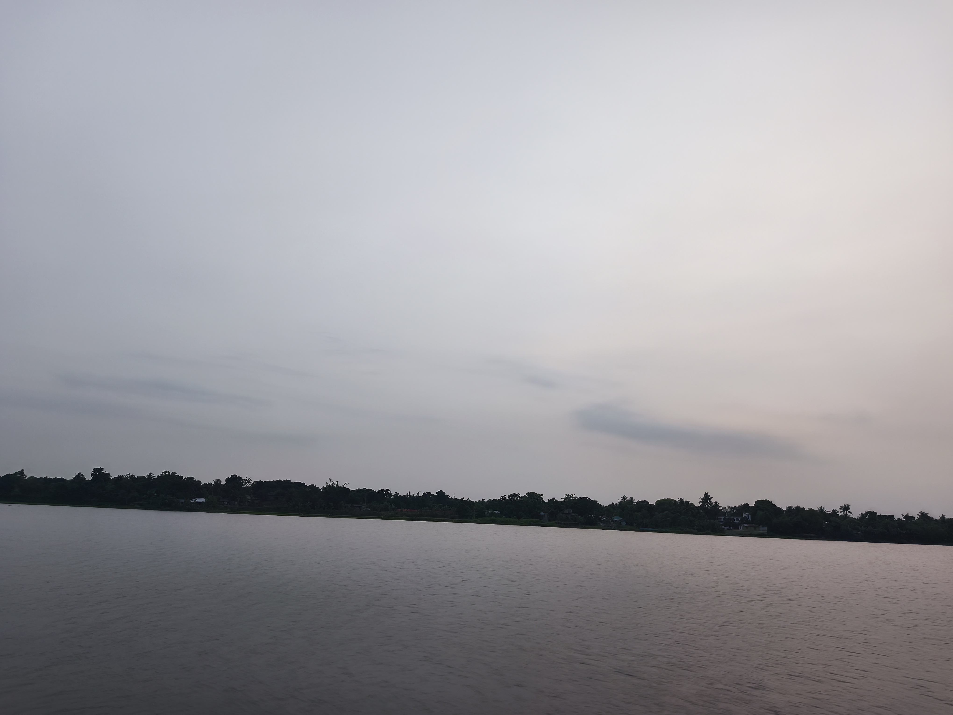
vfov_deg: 58.9
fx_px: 633
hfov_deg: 73.9
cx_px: 476
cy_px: 358
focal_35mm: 23
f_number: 1.65
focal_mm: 6.18
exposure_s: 1/121
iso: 50
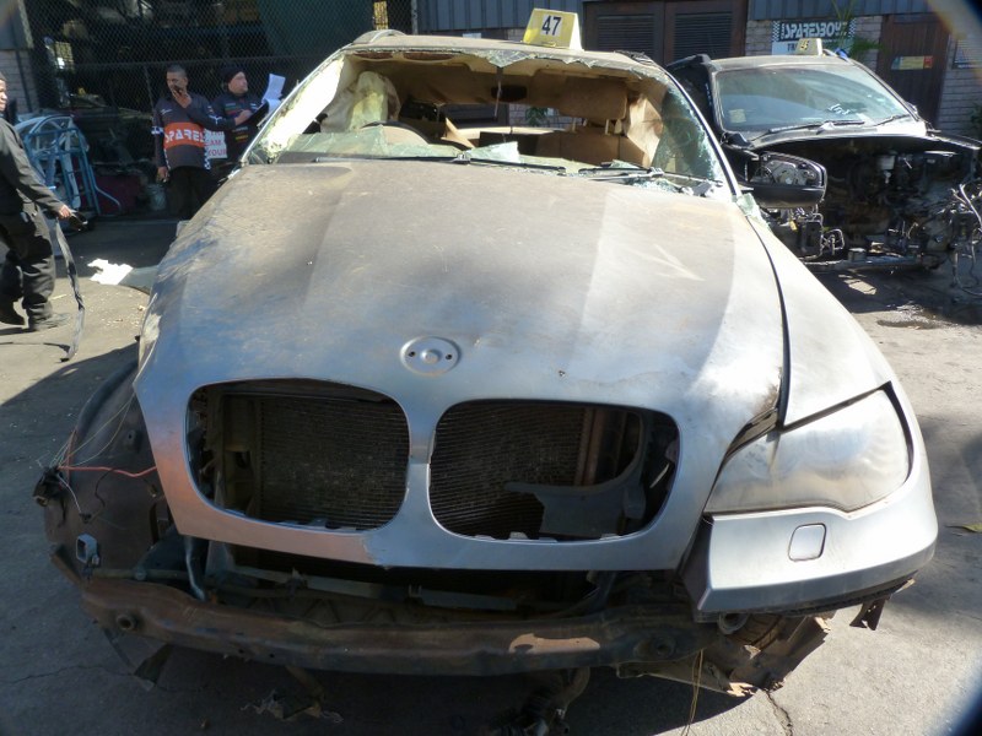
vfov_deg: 54.9
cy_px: 368
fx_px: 709
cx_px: 491
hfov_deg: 69.4
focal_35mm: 25
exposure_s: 1/125
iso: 125
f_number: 4
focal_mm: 4.5
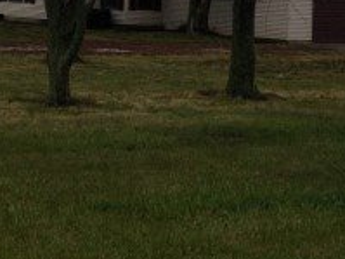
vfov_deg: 13.6
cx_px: 123
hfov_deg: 18.5
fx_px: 1056
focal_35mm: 106
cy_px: -35
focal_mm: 4.12
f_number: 2.4
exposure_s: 1/120
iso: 64
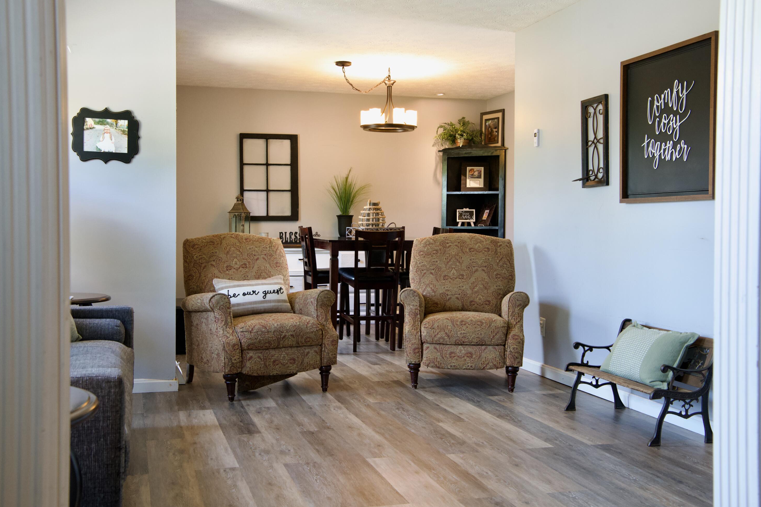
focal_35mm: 41
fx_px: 867
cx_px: 379
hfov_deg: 47.4
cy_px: 250
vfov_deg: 32.6
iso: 2000
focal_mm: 40
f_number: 8
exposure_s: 1/40
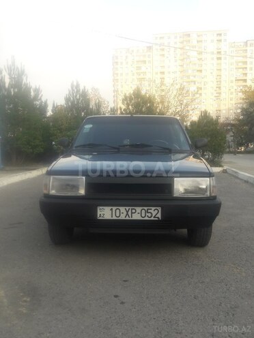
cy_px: 169
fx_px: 274
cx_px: 127
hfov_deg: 49.7
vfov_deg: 63.4
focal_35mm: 28
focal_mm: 3.7
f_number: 1.9
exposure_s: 1/280
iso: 40
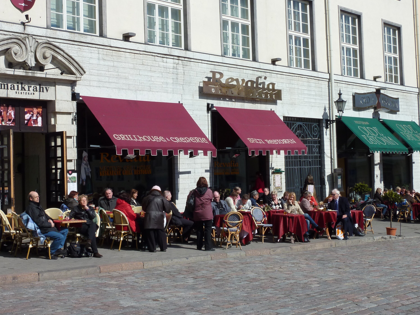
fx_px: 667
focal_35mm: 55
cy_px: 155
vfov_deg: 26.6
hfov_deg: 34.9
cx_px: 182
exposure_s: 1/500
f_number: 5.6
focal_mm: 7.3
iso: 80
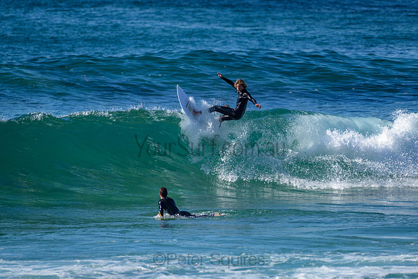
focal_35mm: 613
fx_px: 7117
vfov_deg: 2.2
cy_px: 108
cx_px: 232
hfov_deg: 3.4
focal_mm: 500
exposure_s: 1/2000
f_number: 5.6
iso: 180
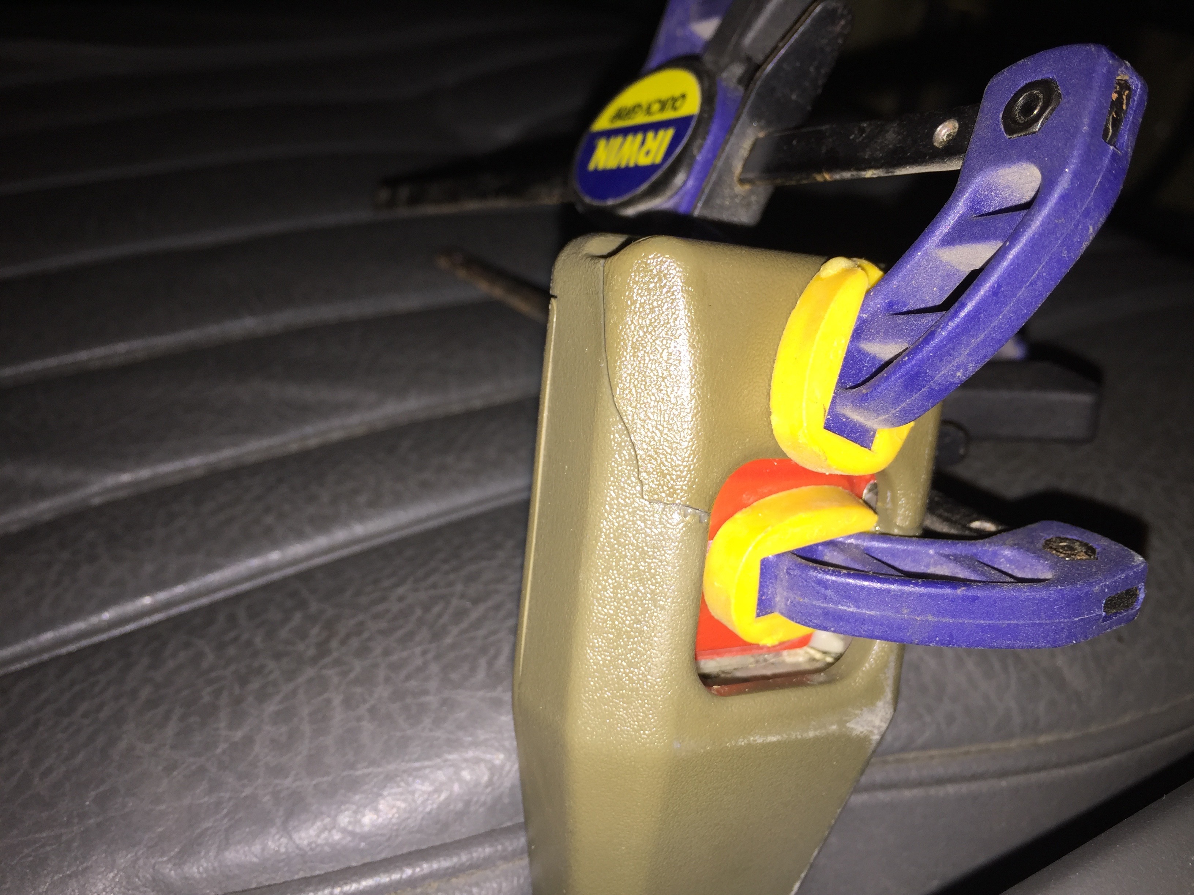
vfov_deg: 48.2
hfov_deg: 61.7
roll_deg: -9.5
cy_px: 448
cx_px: 597
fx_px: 1000
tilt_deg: -28.9
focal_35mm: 29
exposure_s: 1/67
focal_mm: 4.15
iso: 32
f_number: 2.2
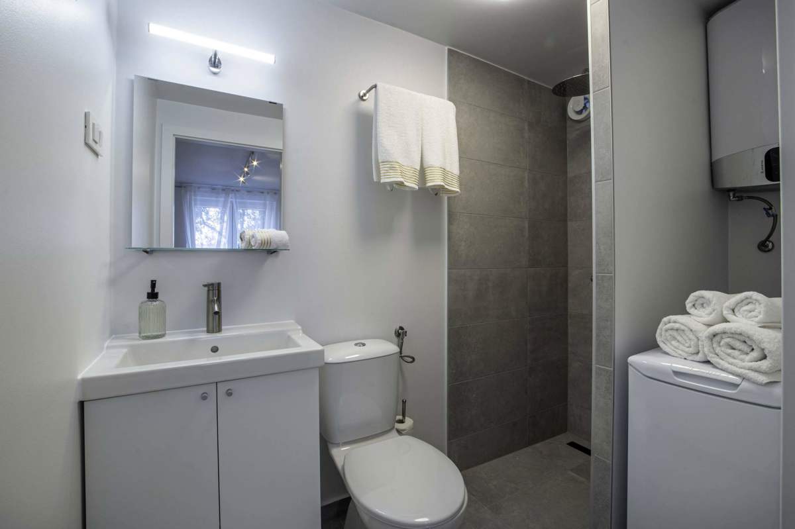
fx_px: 331
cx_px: 398
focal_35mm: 15
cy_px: 264
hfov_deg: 100.4
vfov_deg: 77.3
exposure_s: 1/4
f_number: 14
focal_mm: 10
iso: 100
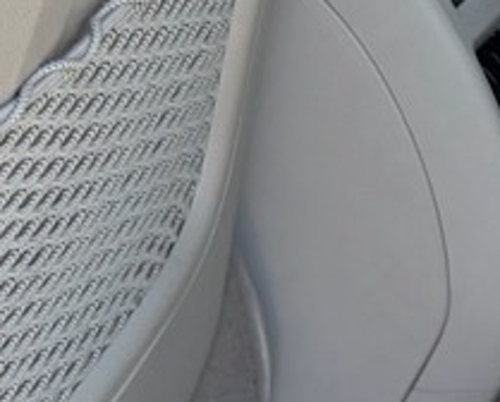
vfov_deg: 8.6
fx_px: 2654
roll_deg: -4.8
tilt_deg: -28.8
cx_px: 1179
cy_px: 373
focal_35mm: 179
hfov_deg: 9.6
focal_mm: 6.76
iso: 100
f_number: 1.78
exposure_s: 1/314
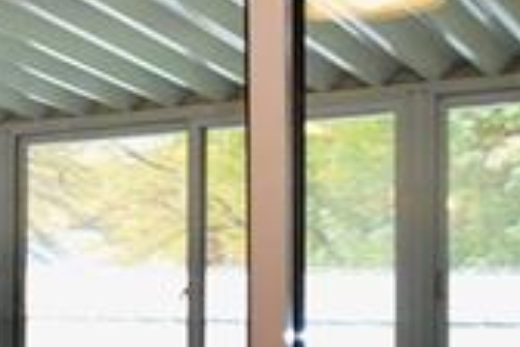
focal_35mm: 91
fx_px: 1314
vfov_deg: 14.8
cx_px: -956
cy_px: 338
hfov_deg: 12.3
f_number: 3.5
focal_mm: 10
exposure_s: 1/60
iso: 900
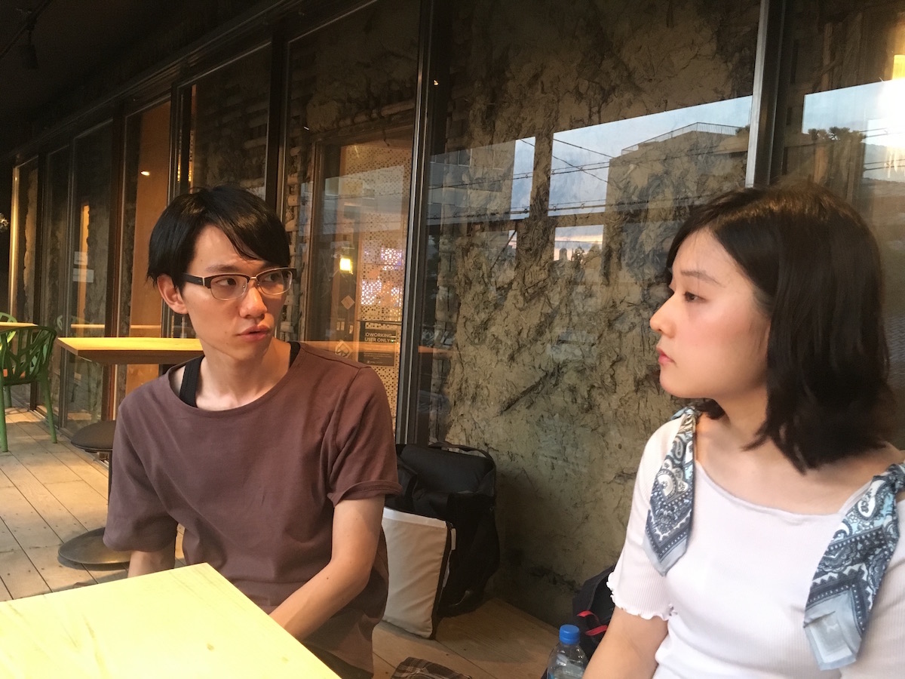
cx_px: 452
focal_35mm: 29
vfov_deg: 48.2
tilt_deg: -2.2
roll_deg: -4.5
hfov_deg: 61.7
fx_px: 758
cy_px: 340
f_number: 2.2
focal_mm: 4.15
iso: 250
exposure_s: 1/15
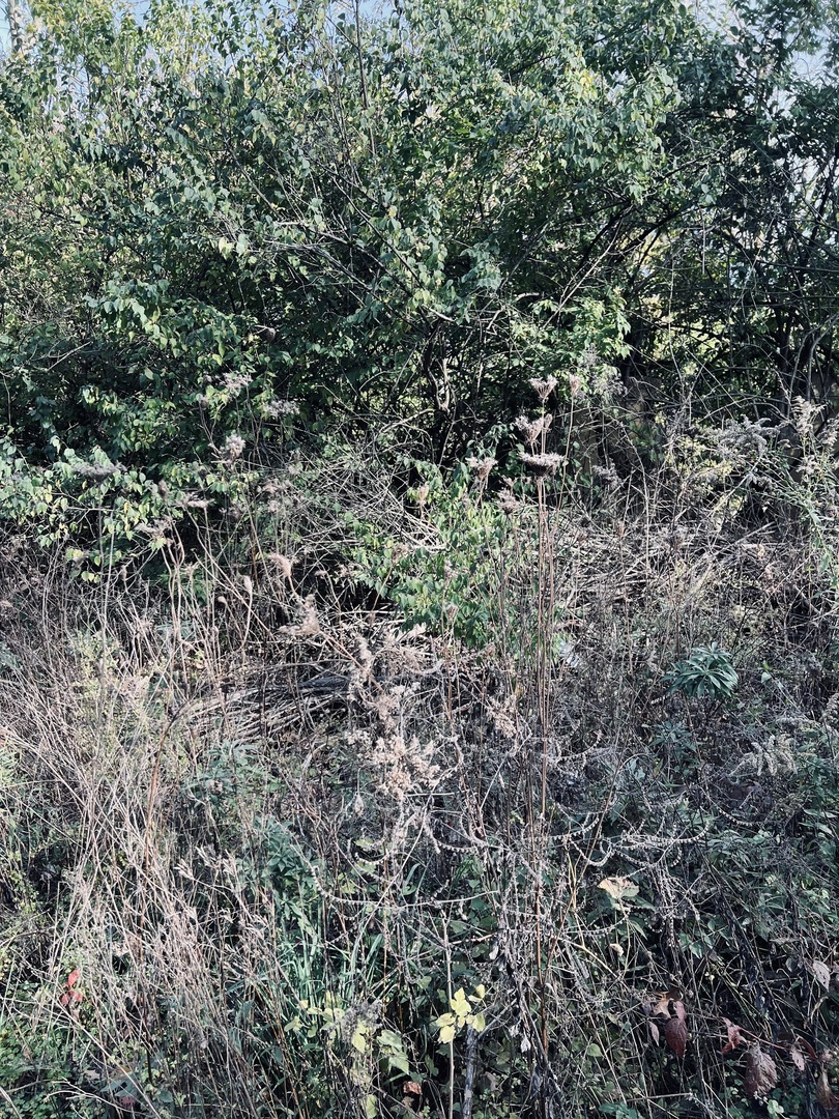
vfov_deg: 67.3
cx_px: 420
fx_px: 840
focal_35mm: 26
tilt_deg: -2.8
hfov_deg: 53.1
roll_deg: +1.7
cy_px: 560
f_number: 1.5
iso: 50
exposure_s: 1/340
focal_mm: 5.7
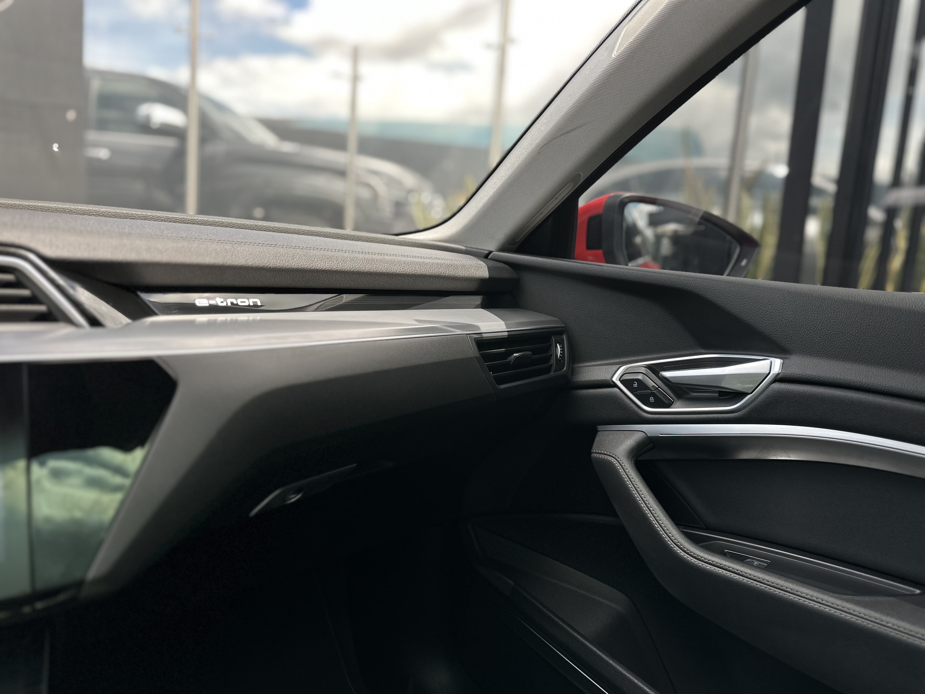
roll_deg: -4.6
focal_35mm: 24
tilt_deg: -7.5
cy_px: 347
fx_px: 641
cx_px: 462
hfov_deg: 71.6
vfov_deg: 56.8
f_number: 1.78
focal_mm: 6.86
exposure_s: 1/121
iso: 100
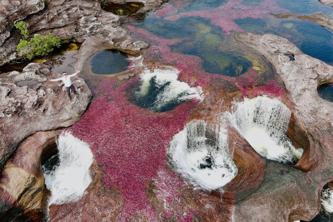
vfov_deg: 45.0
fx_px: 268
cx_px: 166
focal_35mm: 29
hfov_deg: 63.7
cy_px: 111
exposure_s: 1/400
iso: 100
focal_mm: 10.57
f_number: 2.8
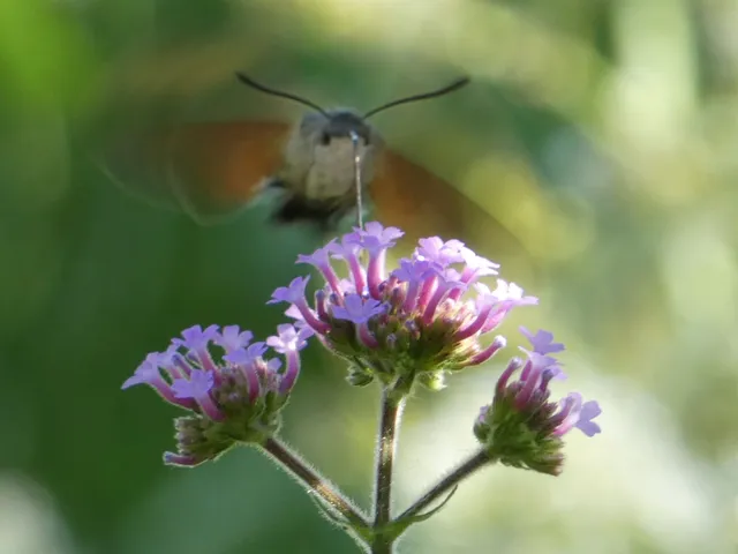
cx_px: 369
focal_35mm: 500
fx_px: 10660
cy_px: 277
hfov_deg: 4.0
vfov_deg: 3.0
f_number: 5.6
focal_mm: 89.5
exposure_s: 1/100
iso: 125
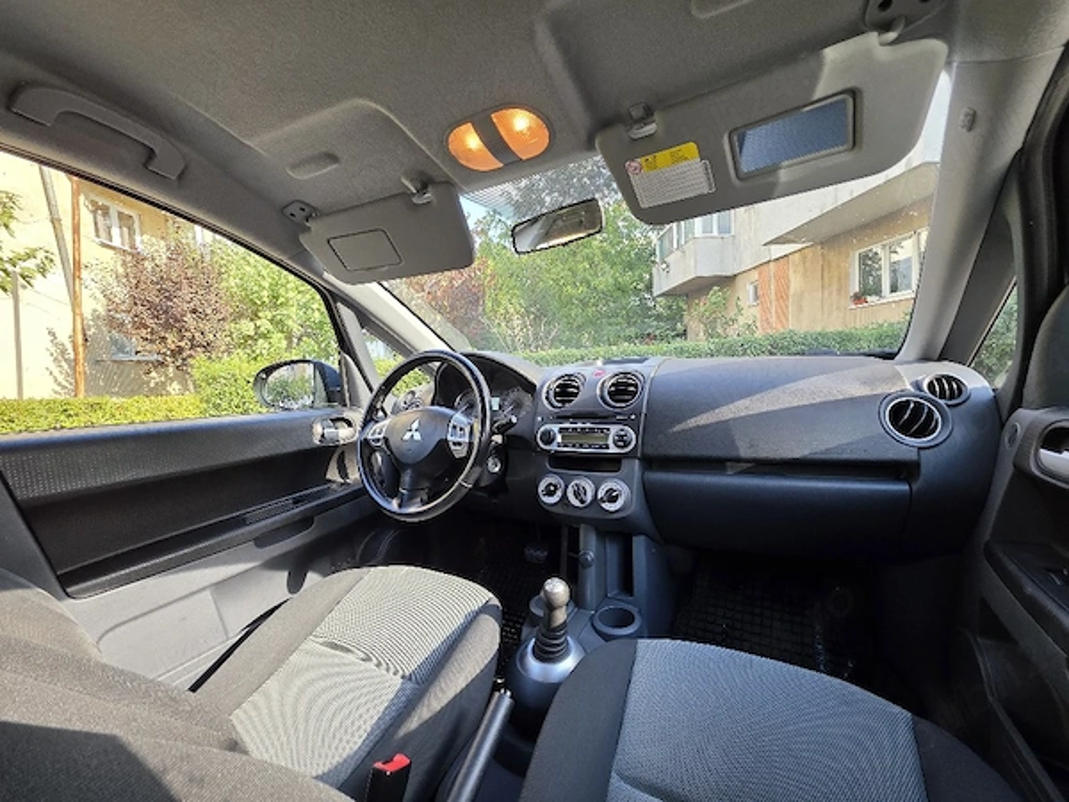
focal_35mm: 13
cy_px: 401
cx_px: 534
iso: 80
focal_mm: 2.2
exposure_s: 1/120
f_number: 1.9
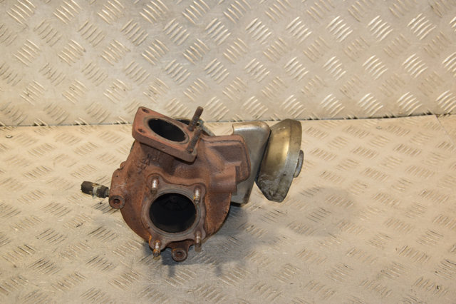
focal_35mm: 63
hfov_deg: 31.9
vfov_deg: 21.5
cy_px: 152
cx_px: 228
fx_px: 798
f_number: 7.1
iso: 800
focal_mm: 42
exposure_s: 1/200
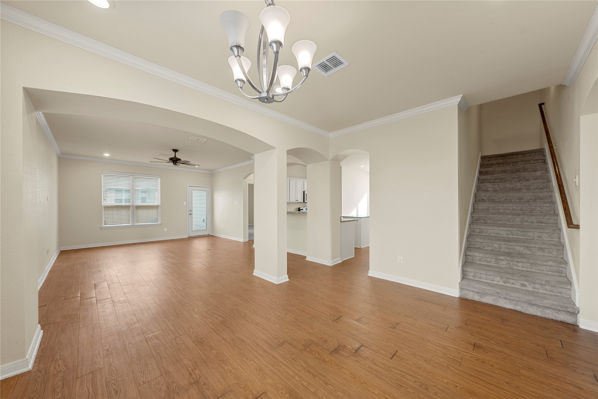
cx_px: 299
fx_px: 216
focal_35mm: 13
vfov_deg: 85.4
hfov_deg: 108.3
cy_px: 200
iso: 200
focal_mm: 13
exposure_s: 1
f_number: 9
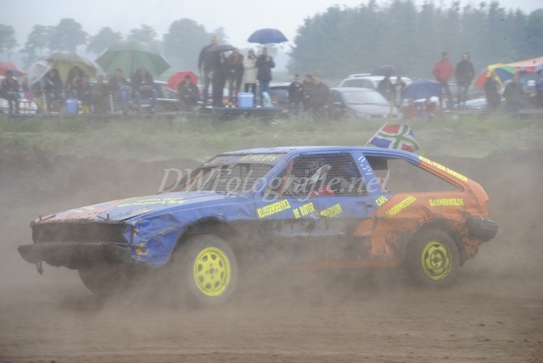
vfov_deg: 8.3
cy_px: 182
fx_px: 2491
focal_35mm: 165
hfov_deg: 12.4
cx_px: 272
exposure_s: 1/500
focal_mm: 110
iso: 360
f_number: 5.3
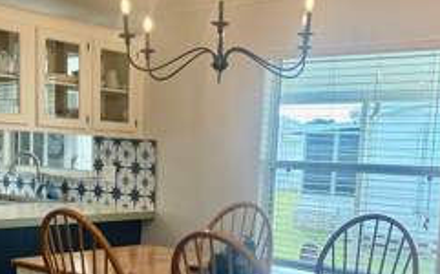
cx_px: 195
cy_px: 237
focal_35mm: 55
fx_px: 659
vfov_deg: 23.0
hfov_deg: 36.9
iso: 100
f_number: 1.6
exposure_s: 1/187
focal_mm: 5.96
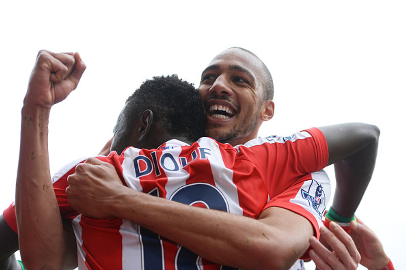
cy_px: 135
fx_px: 789
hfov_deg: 28.9
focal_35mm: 70
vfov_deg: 19.4
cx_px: 203
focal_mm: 70
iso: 400
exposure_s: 1/1600
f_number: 2.8
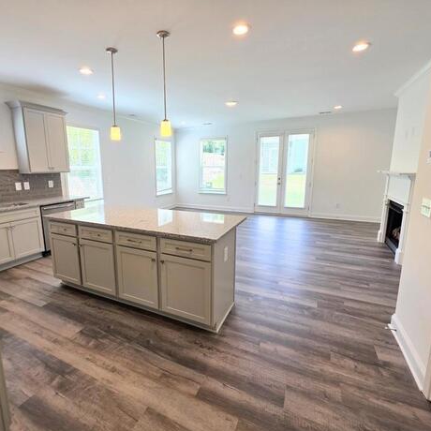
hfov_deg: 87.2
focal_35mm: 16
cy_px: 210
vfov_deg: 87.4
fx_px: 225
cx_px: 194
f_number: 1.9
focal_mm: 2.2
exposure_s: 1/120
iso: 40
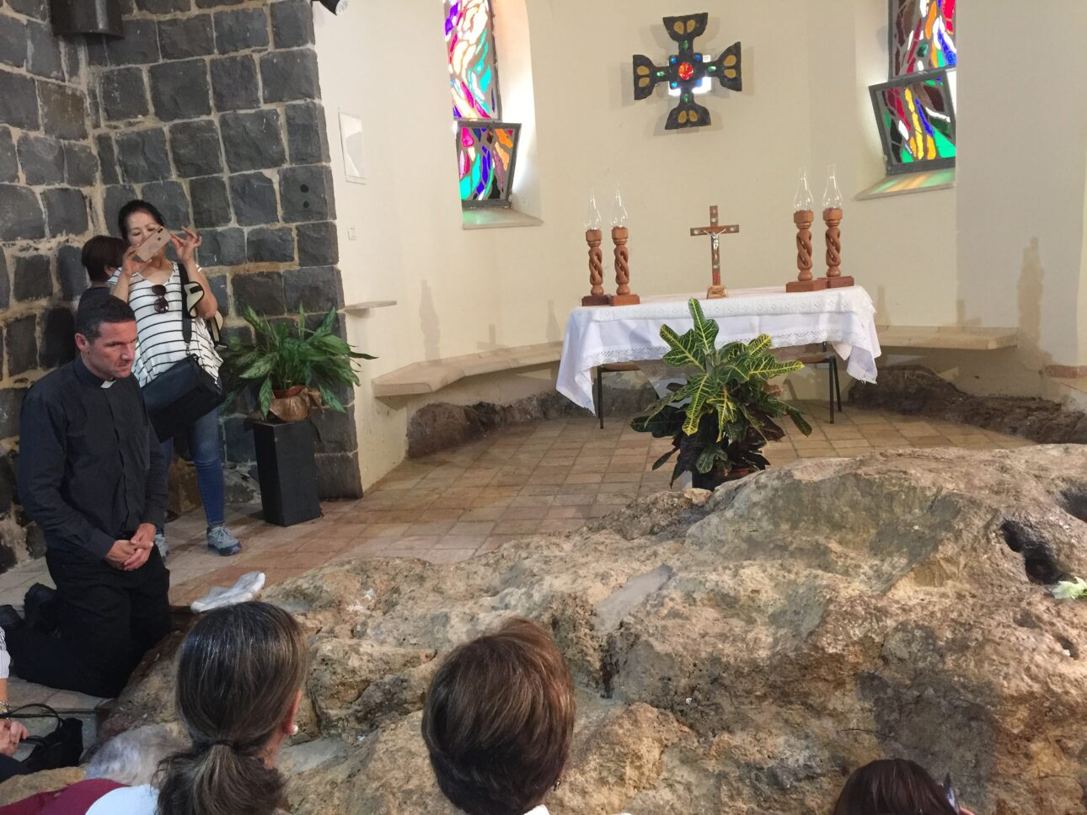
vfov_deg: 48.2
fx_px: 911
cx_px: 544
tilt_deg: -9.6
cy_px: 408
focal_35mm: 29
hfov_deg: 61.7
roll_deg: +3.0
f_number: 2.2
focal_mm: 4.15
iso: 125
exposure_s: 1/17
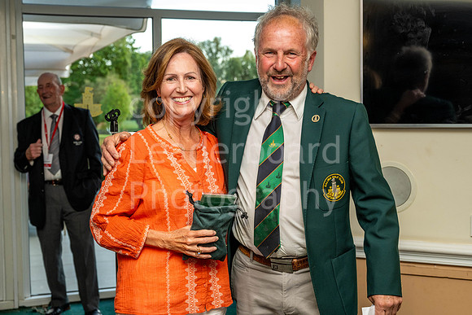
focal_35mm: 52
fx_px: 687
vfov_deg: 25.8
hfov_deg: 37.9
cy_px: 154
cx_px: 253
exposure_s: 1/160
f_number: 5
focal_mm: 47
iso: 500
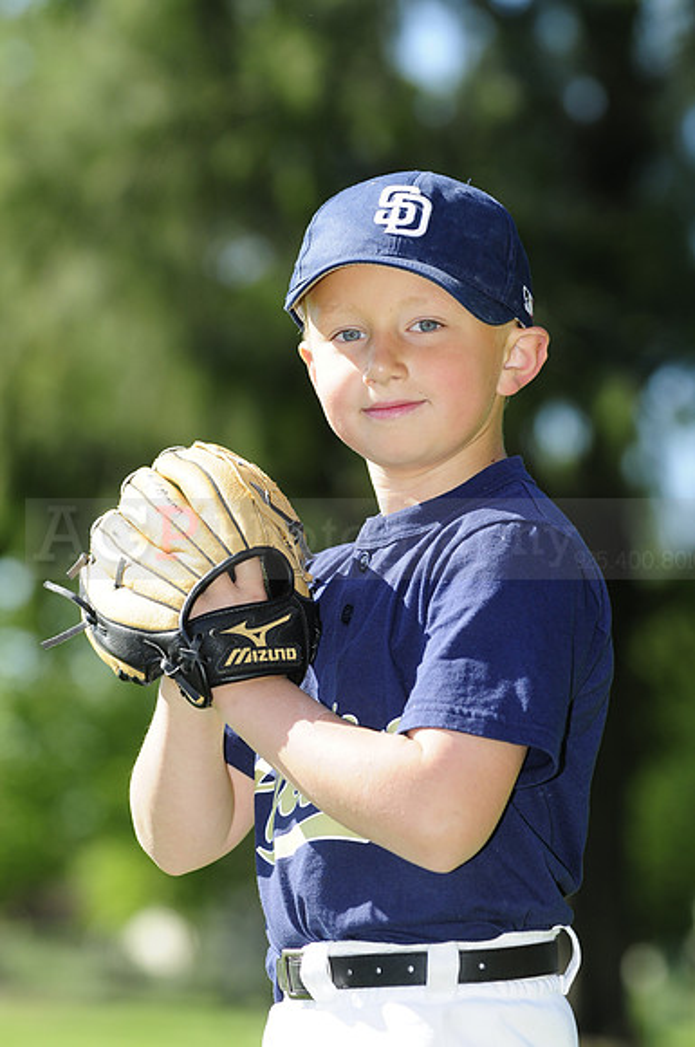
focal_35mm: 188
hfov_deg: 7.3
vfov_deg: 11.0
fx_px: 5446
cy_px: 524
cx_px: 348
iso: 200
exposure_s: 1/640
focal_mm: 125
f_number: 4.5
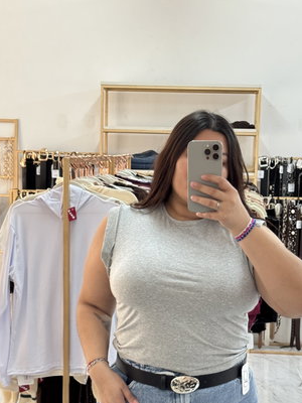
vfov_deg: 30.2
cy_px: 243
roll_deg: -0.8
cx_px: 153
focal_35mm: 64
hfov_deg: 22.9
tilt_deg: -7.7
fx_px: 744
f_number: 1.78
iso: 250
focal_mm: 6.76
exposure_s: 1/50
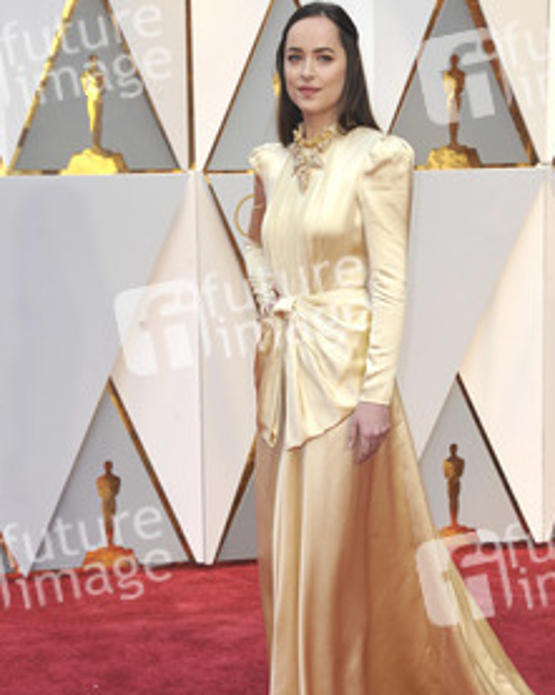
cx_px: 318
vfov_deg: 20.1
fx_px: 1954
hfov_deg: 16.2
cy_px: 442
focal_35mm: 95
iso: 1000
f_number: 7.1
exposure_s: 1/250
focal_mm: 70
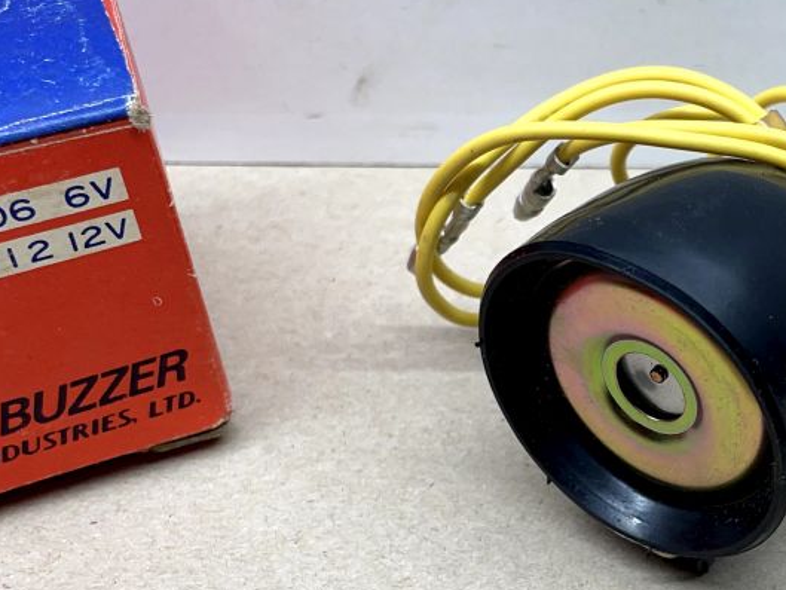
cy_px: 388
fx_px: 1340
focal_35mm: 59
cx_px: 695
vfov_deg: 24.7
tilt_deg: -44.2
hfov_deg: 31.3
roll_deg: -2.3
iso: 50
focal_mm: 4.2
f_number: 1.6
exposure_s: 1/100
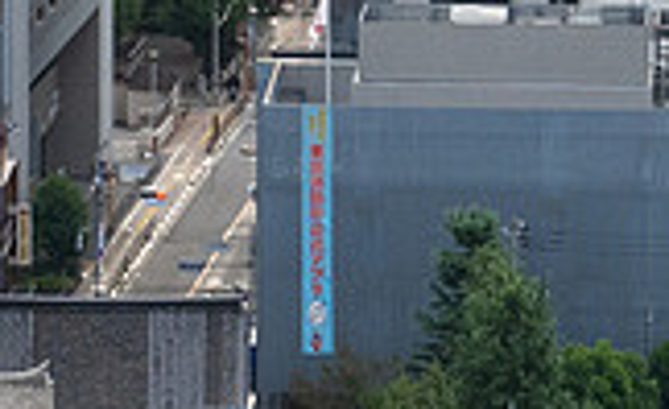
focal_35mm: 672
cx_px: 1324
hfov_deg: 3.1
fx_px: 12176
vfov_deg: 1.9
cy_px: 1068
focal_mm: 70
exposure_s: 1/160
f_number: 9
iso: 320
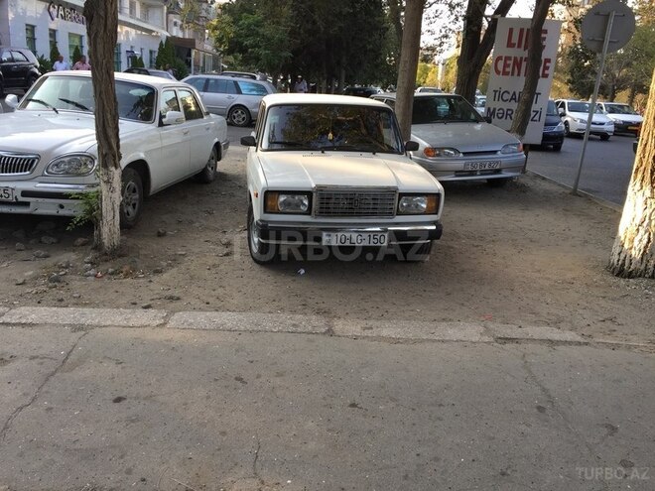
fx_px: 549
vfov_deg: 48.2
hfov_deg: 61.7
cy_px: 246
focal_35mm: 29
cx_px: 328
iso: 32
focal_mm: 4.15
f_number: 2.2
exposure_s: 1/192
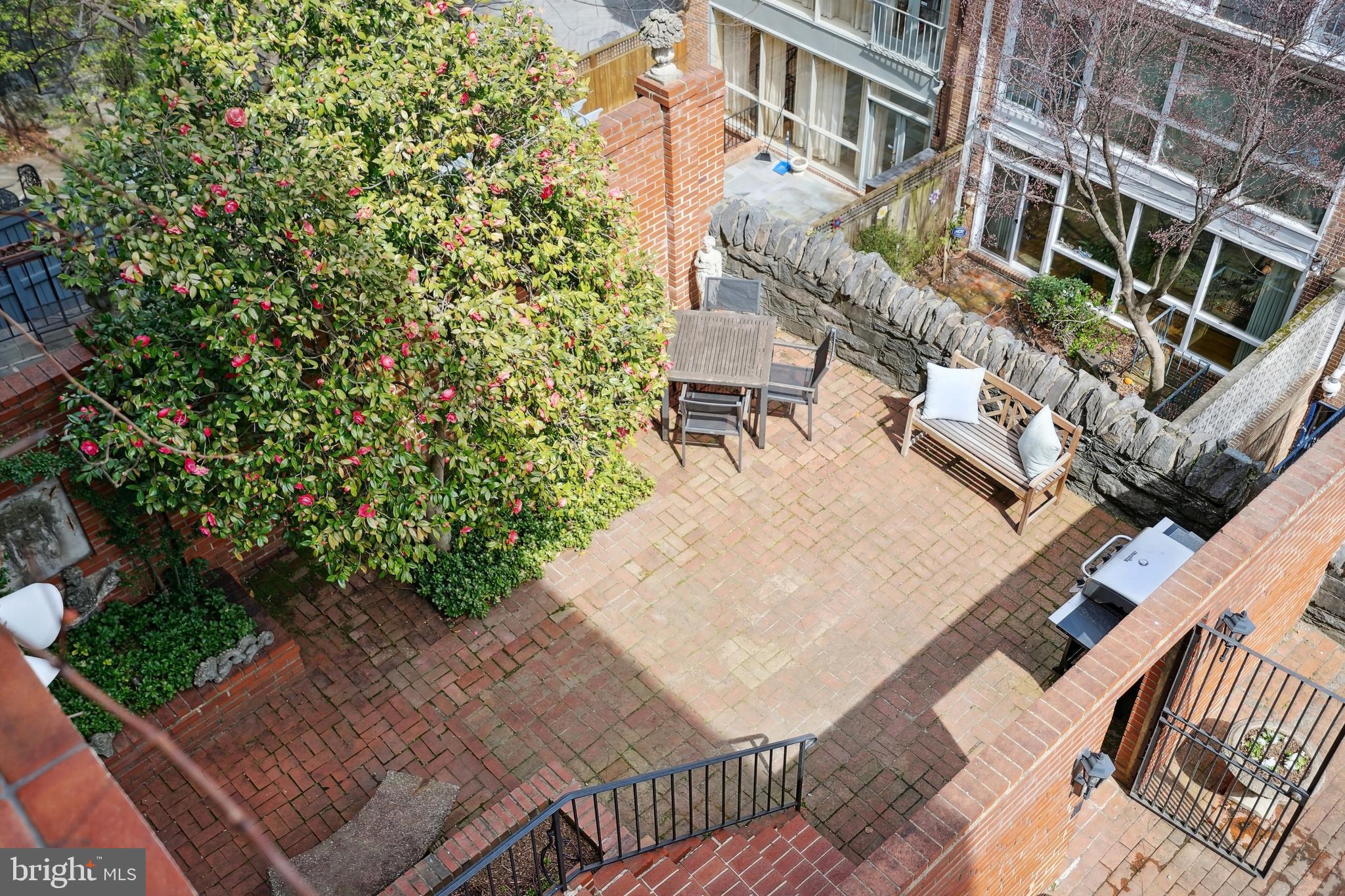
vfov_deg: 37.8
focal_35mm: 35
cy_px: 448
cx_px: 672
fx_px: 1307
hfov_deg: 54.4
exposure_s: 1/320
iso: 800
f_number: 4.5
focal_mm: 35
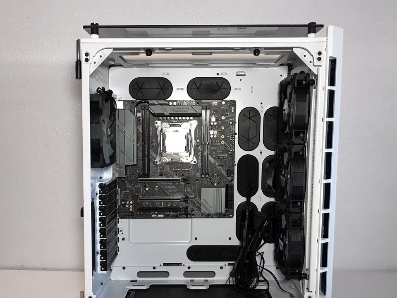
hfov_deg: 52.6
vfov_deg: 40.5
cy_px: 177
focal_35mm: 35
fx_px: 401
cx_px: 210
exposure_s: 1/30
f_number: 1.8
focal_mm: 3.99
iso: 32
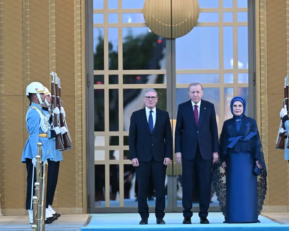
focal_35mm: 340
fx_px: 2909
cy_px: 116
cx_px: 174
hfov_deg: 5.7
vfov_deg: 4.6
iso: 1250
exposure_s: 1/250
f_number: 4
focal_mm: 200
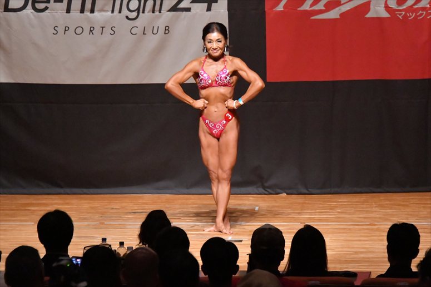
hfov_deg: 8.1
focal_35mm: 255
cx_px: 216
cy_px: 144
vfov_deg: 5.4
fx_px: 3051
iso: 12800
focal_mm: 170
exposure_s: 1/400
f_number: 5.6
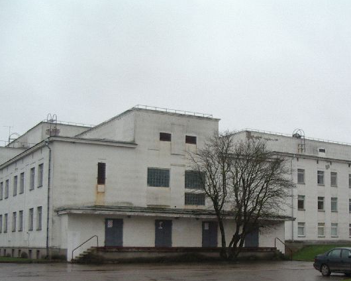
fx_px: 582
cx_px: 219
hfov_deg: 33.4
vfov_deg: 26.9
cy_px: 192
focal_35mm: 56
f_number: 2.6
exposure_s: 1/100
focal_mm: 5.8
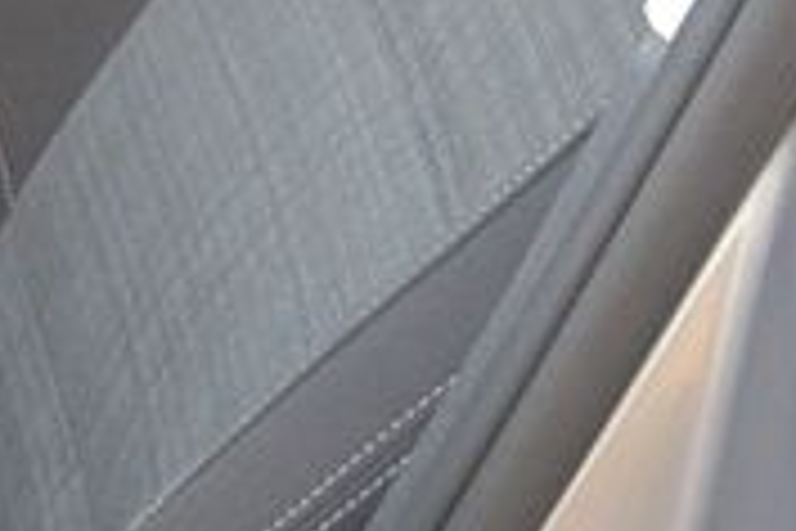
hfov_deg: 11.6
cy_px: 124
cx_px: -881
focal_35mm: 156
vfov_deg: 8.8
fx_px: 3449
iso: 400
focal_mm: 10
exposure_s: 1/125
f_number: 3.5
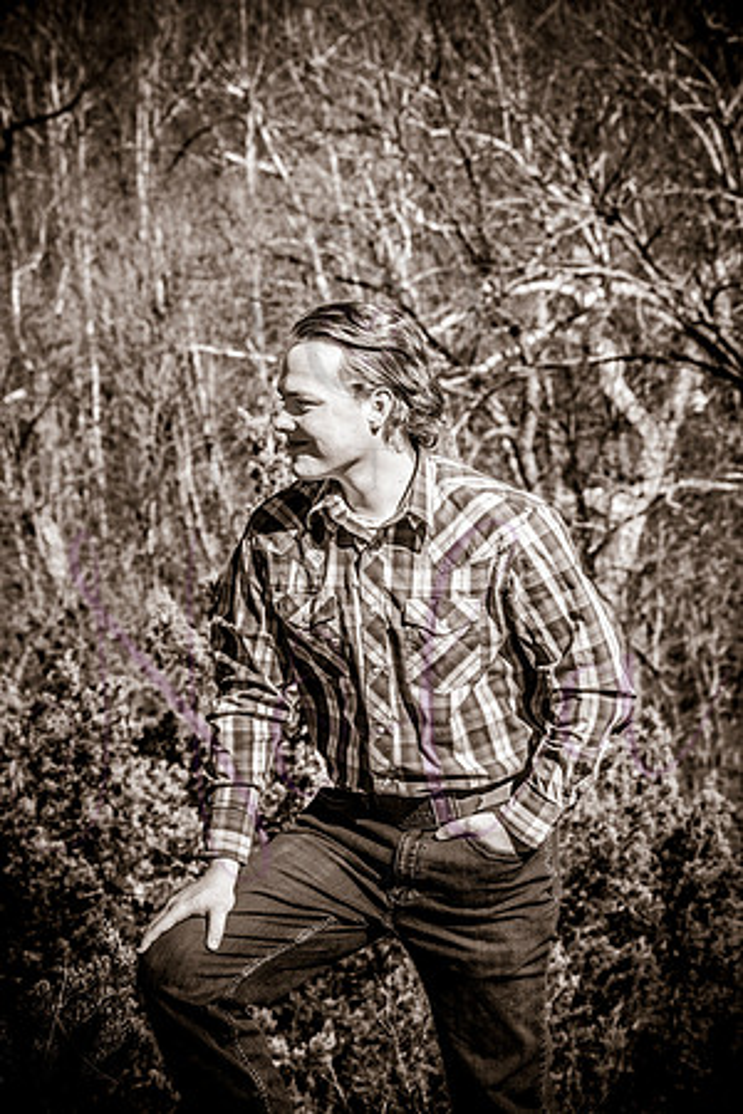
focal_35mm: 135
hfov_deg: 10.2
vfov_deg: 15.2
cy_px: 557
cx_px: 372
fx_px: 4179
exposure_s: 1/1000
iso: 800
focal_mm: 135
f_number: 14
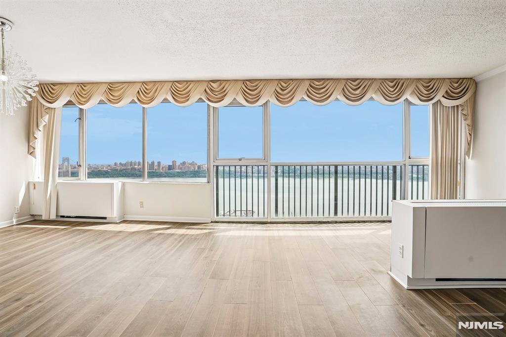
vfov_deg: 73.7
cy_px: 168
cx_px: 253
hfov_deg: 96.8
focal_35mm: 16
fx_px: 225
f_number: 8
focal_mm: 16
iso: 160
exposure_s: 1/100
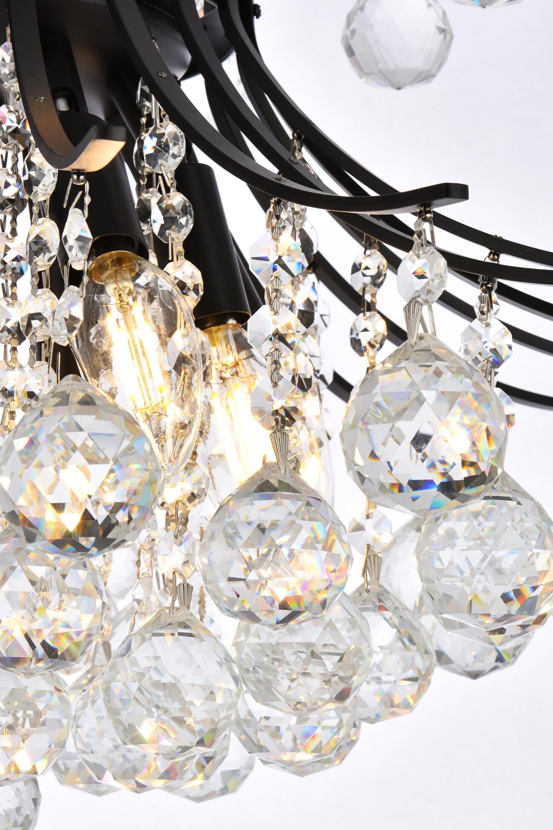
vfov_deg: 18.9
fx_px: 2488
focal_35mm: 108
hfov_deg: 12.7
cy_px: 486
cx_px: 276
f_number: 22
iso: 125
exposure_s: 1/30
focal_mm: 70
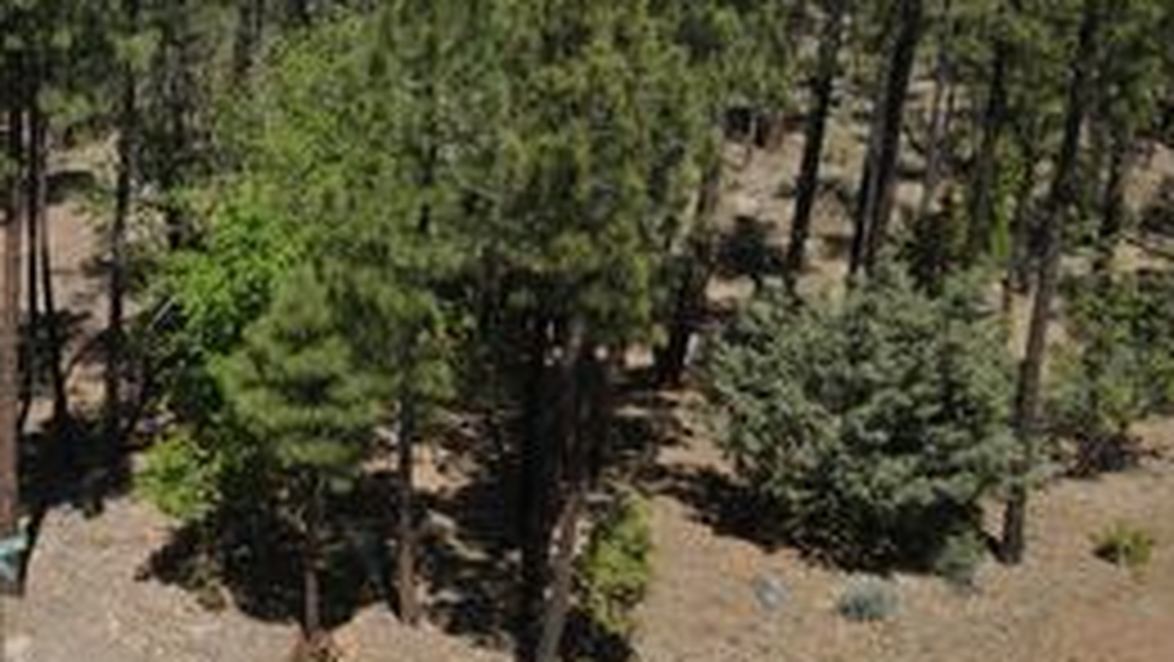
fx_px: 1557
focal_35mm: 50
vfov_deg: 23.5
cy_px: 92
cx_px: 117
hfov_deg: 38.5
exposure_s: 1/725
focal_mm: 4.5
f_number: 2.8
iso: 100
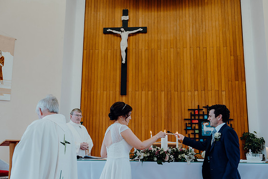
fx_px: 298
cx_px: 131
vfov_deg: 33.4
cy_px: 89
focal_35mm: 40
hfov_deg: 48.4
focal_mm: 38
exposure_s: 1/200
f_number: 2.8
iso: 500
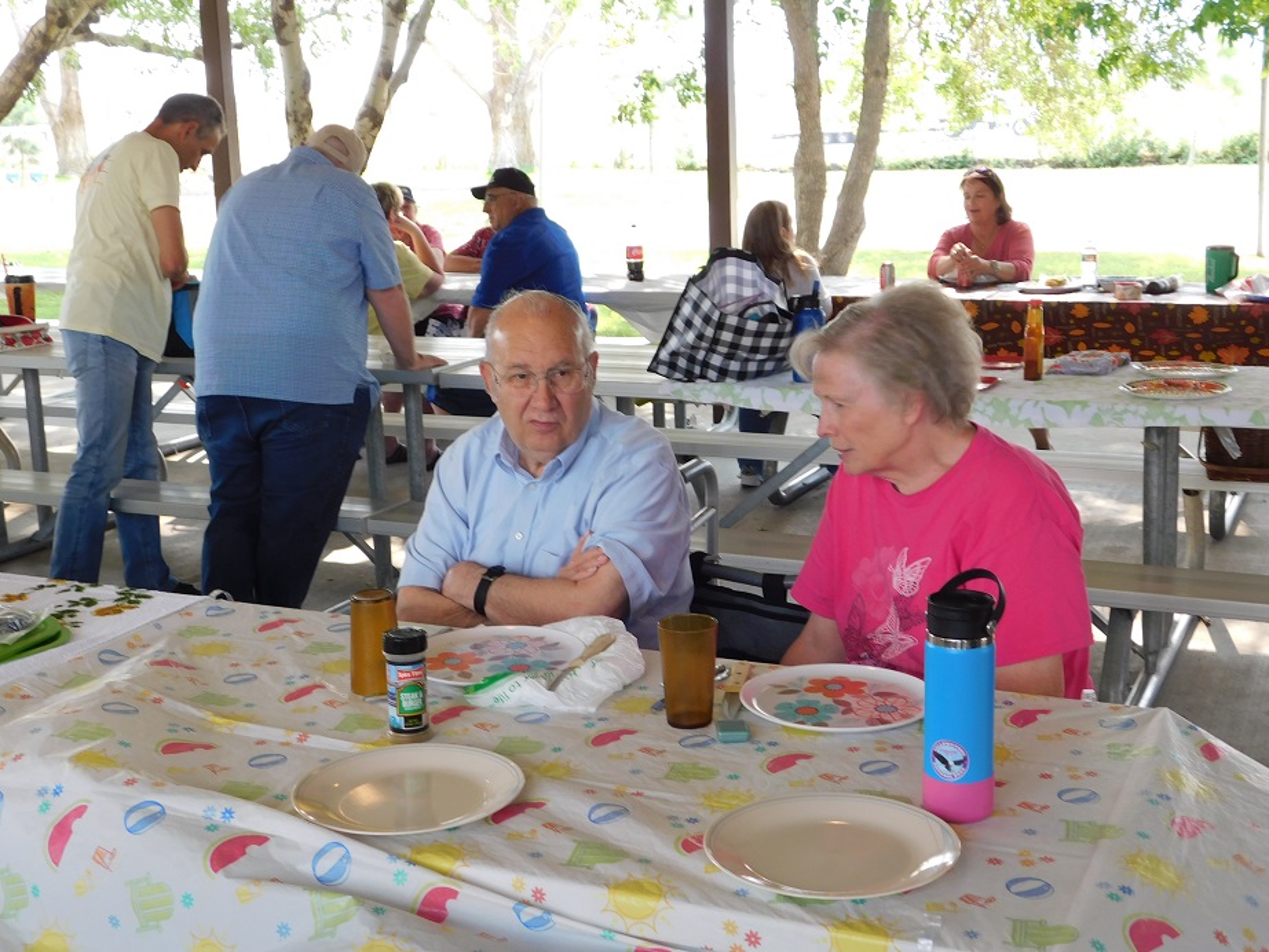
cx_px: 634
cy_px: 476
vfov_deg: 32.2
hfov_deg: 42.1
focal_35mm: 45
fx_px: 1650
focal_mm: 8
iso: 125
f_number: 3.7
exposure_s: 1/40
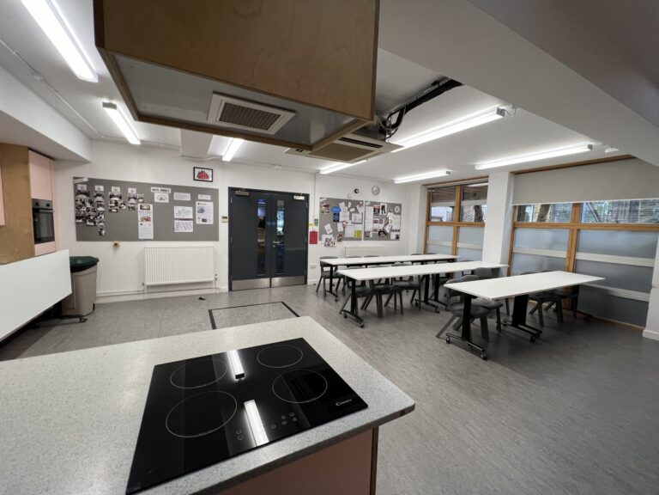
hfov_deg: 106.2
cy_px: 248
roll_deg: -3.3
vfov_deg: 89.9
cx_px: 330
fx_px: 247
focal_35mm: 13
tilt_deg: -3.6
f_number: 1.8
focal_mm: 1.57
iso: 100
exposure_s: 1/100
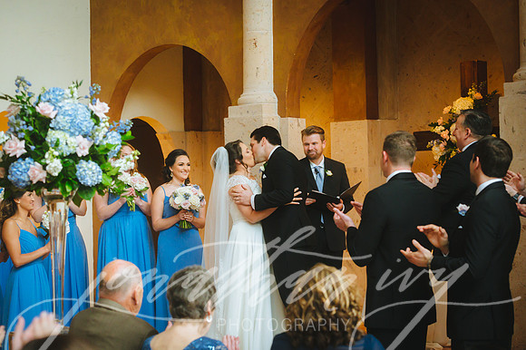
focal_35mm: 73
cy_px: 173
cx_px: 261
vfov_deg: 18.8
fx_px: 1060
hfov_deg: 27.9
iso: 4000
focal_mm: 70
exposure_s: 1/160
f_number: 2.8
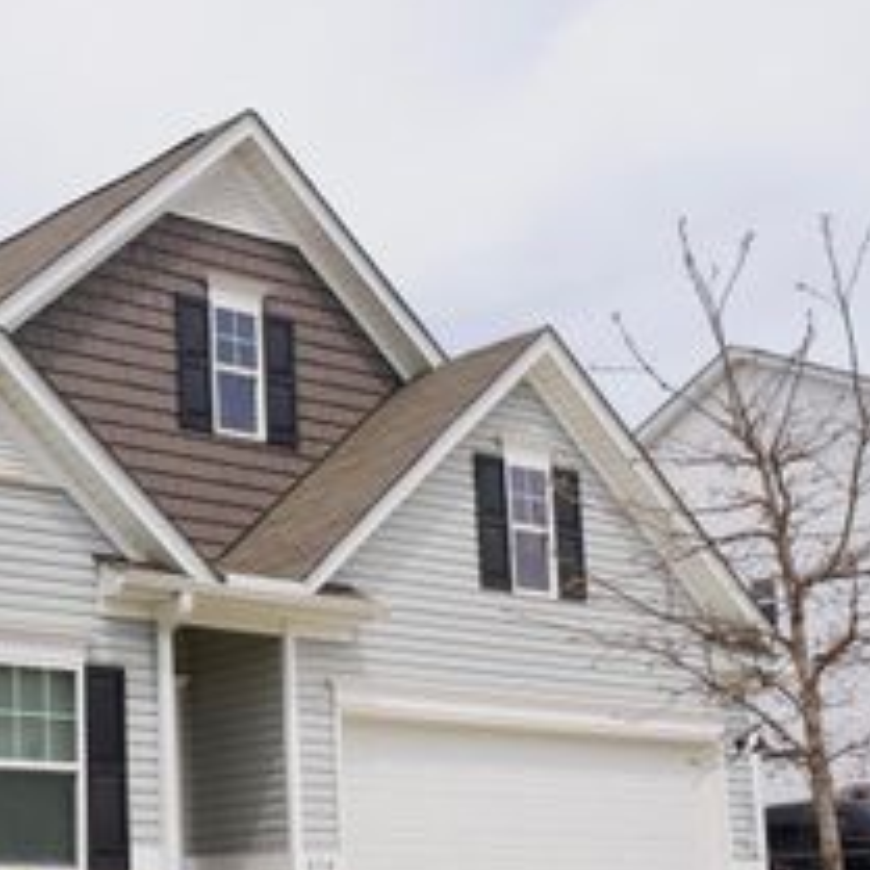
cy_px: 602
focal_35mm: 71
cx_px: 33
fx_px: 2019
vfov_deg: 24.2
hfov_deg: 23.5
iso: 640
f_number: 16
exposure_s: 1/320
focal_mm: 35
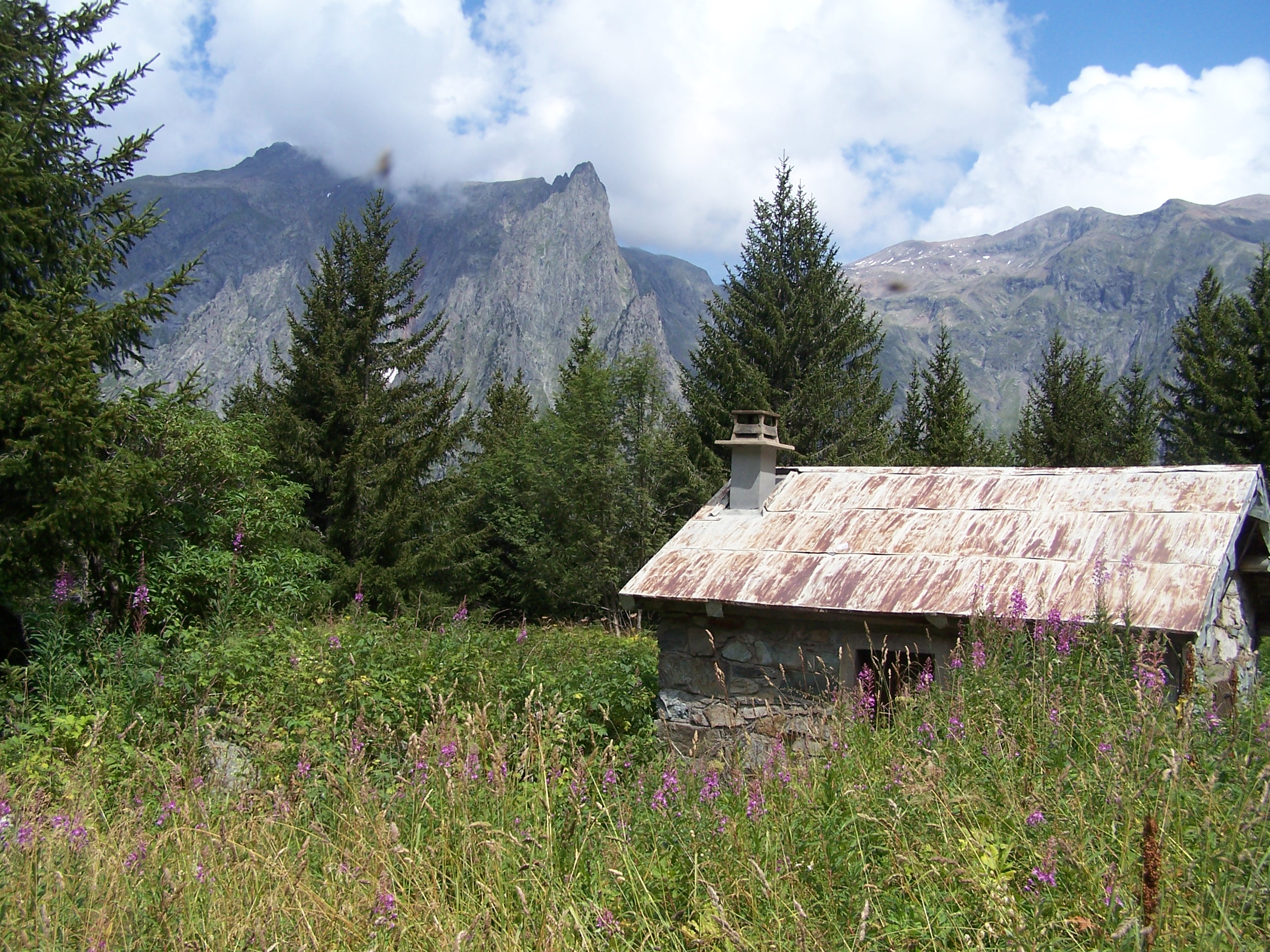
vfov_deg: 37.7
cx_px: 635
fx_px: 1394
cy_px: 476
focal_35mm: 38
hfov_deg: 49.0
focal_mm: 6.3
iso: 80
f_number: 4
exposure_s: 1/750
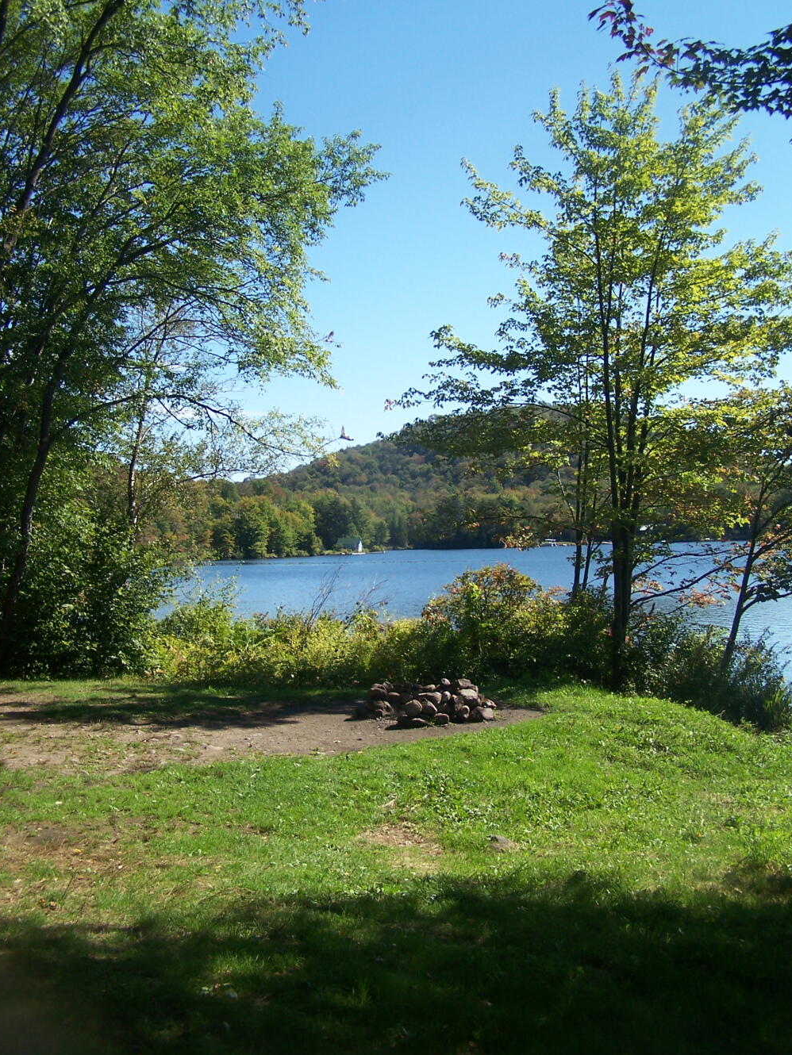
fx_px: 1189
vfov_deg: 47.9
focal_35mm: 39
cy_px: 515
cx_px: 396
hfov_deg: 36.8
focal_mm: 6.3
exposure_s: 1/800
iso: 80
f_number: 2.8
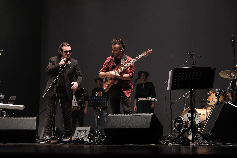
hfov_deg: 32.4
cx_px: 118
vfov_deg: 21.9
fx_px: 408
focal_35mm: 62
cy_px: 79
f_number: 2.8
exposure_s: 1/280
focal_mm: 41.4
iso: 3200
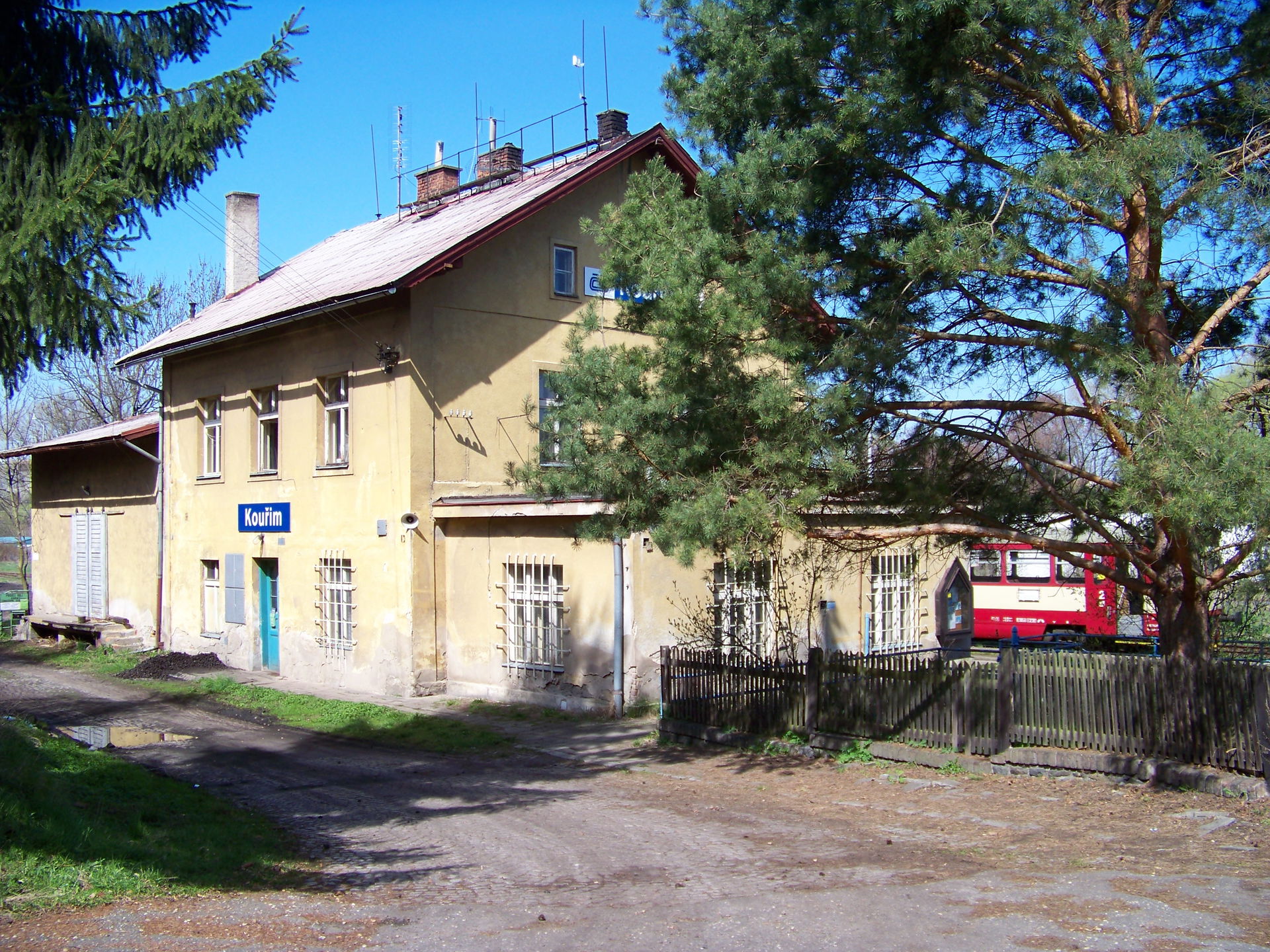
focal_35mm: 36
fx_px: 1321
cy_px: 476
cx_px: 635
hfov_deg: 51.4
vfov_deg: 39.7
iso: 64
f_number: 2.8
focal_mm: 5.85
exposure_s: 1/500
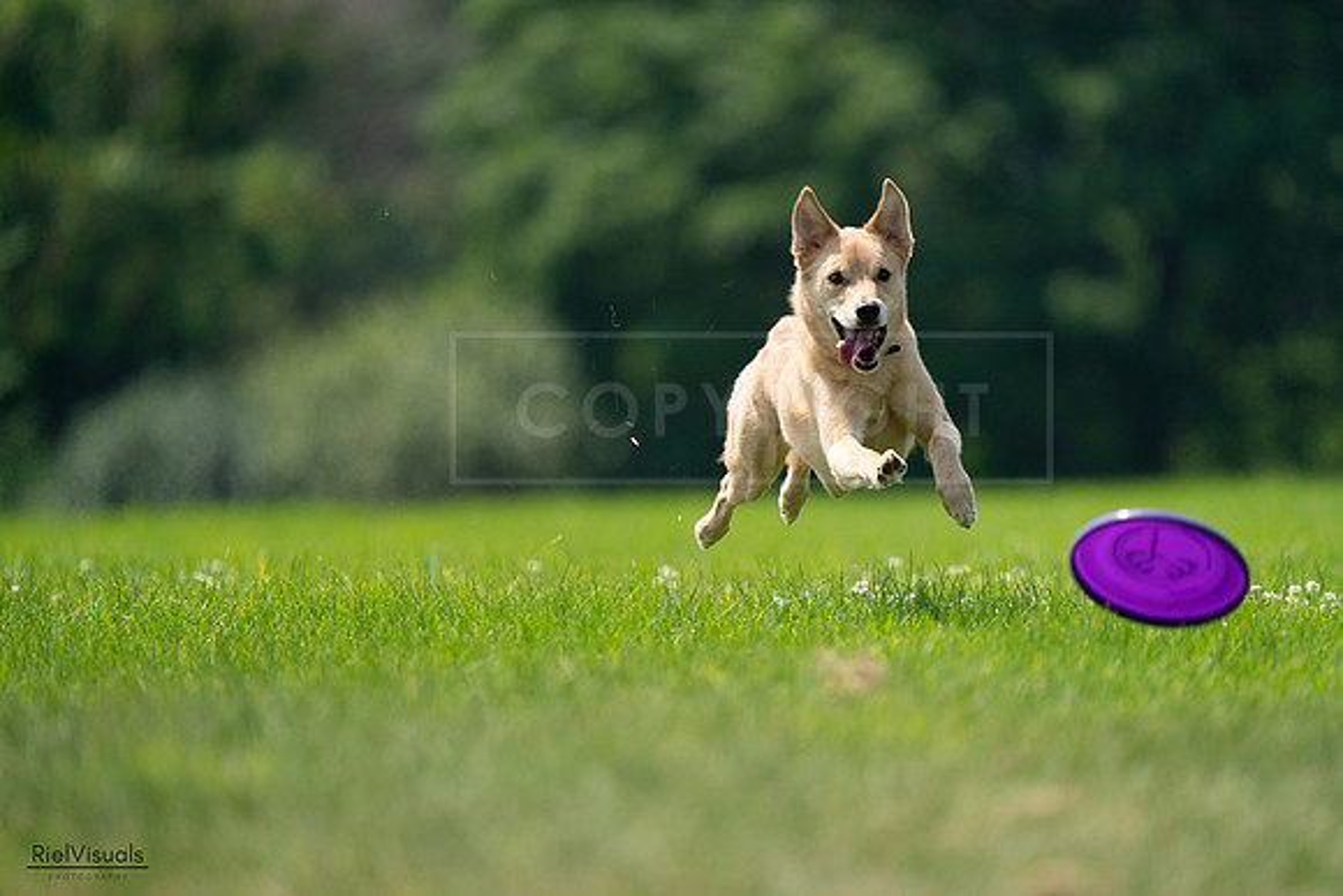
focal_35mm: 600
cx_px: 672
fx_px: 22388
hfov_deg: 3.4
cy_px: 448
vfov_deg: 2.3
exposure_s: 1/4000
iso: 1600
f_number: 6.3
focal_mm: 600
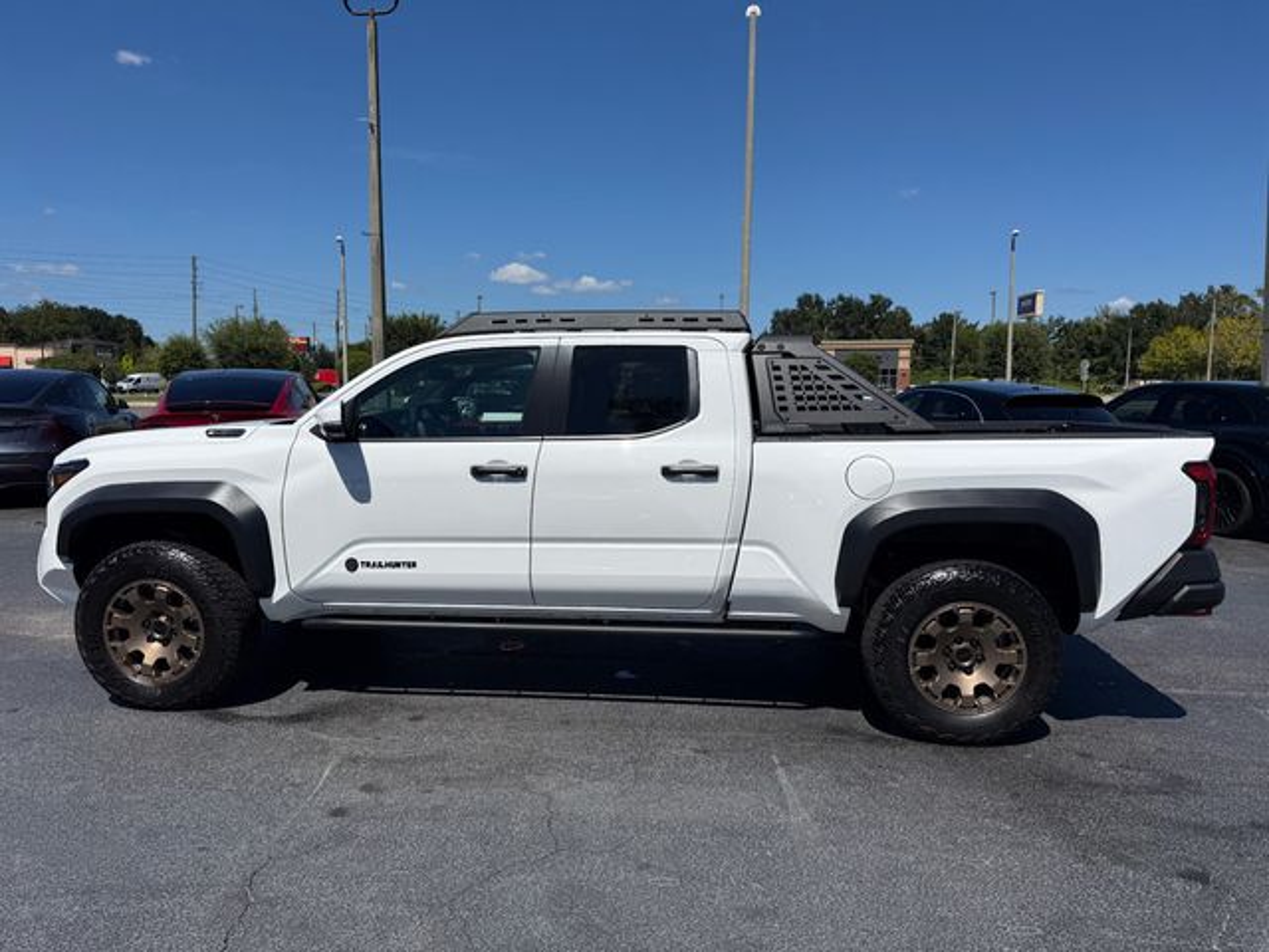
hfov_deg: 71.6
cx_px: 634
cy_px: 476
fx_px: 880
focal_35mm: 24
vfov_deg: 56.8
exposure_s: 1/11905
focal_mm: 6.76
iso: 80
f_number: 1.78
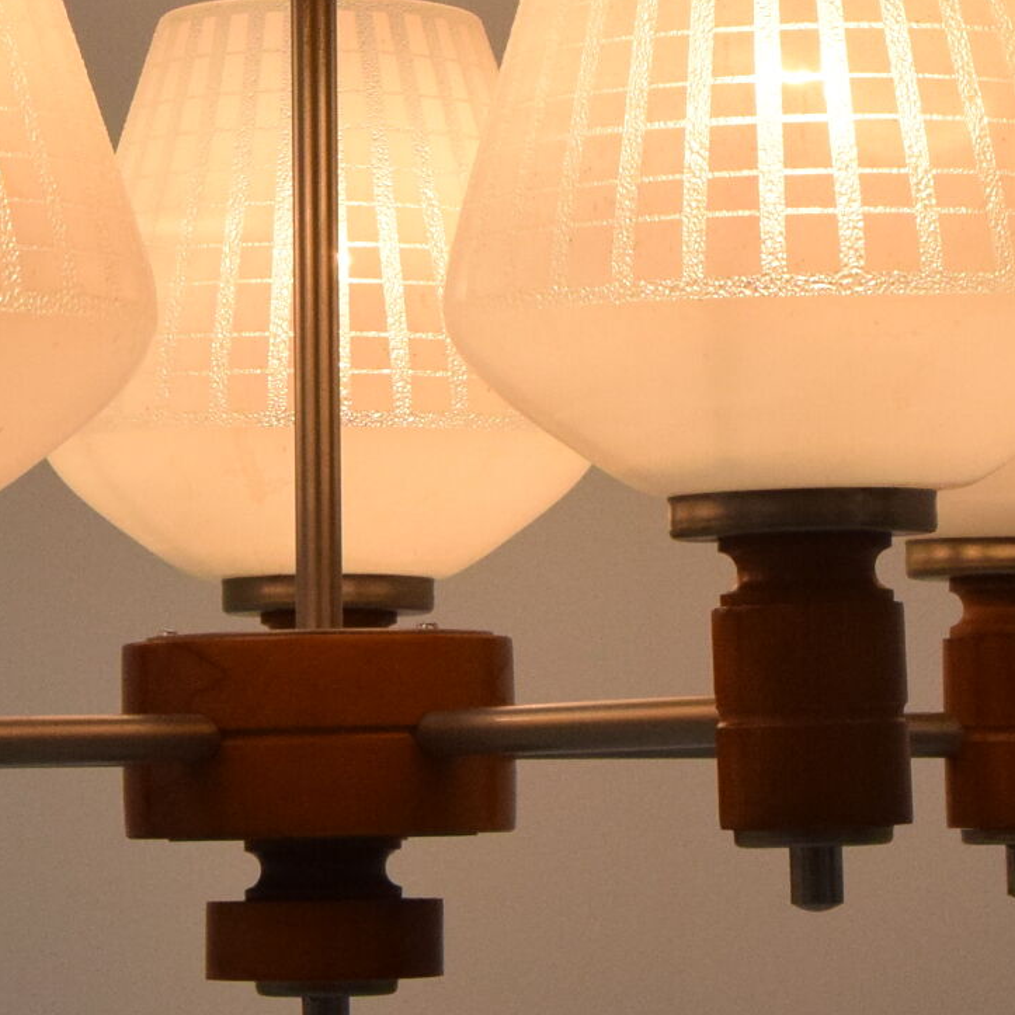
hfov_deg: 10.3
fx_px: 5606
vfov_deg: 10.2
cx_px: 344
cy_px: -73
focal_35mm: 169
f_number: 10
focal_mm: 32
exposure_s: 1/400
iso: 1600
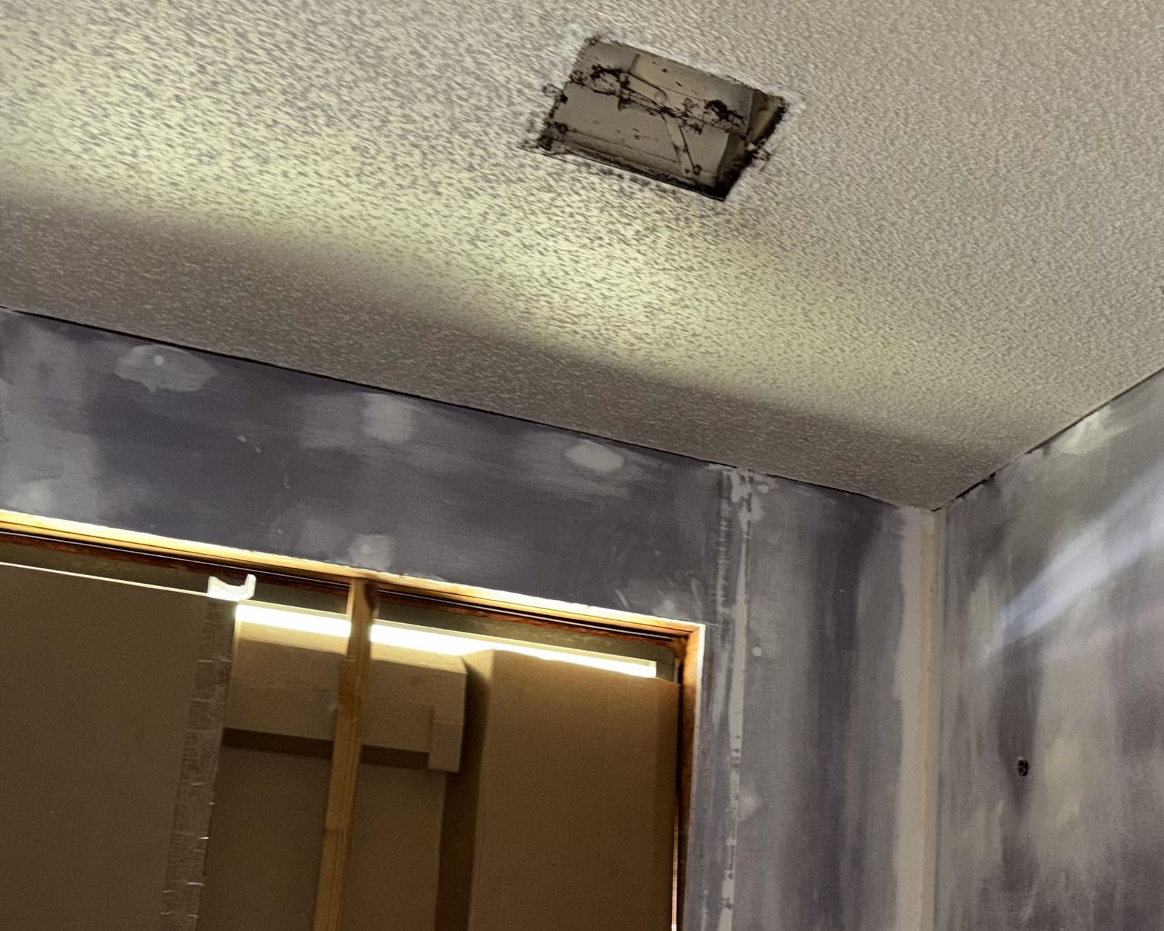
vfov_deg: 32.3
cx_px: 969
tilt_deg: +9.5
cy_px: 778
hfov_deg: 39.2
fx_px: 1550
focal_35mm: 45
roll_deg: -1.4
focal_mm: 6.76
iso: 100
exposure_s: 1/11
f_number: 1.78
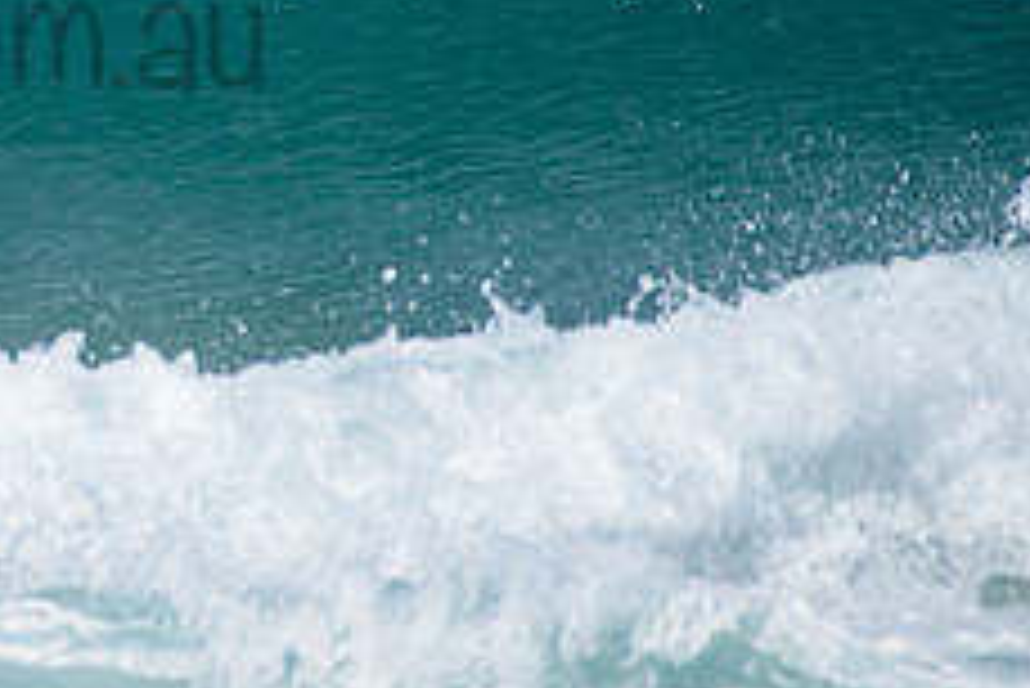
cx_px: -211
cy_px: -16
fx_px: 36243
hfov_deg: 1.6
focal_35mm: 1266
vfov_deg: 1.1
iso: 250
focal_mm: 500
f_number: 6.3
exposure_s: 1/2500
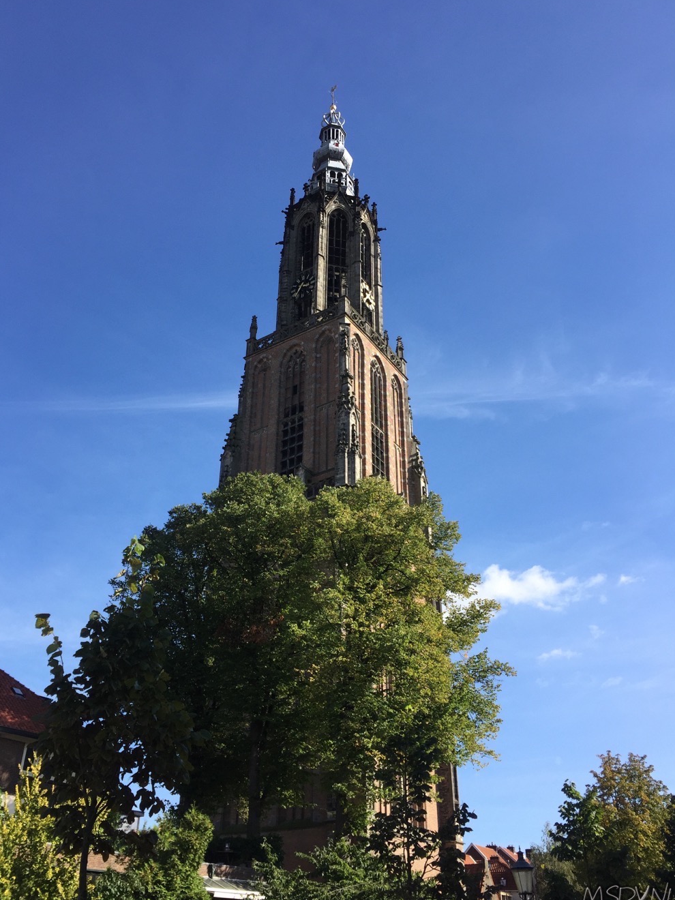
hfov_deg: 46.8
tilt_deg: +34.7
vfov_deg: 60.0
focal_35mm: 30
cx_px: 333
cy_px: 445
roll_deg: -0.4
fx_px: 780
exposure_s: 1/1130
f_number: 2.2
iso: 32
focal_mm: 4.15
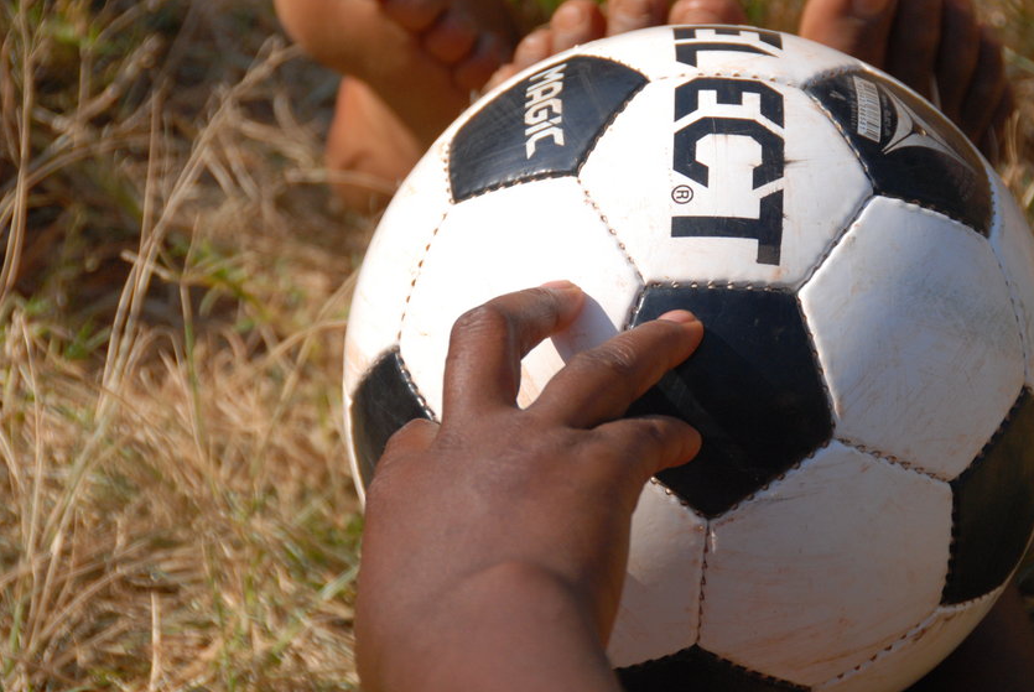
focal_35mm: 206
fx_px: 5924
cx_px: 629
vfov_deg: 6.7
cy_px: 334
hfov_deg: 10.0
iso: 400
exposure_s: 1/2000
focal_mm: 112
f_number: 5.6
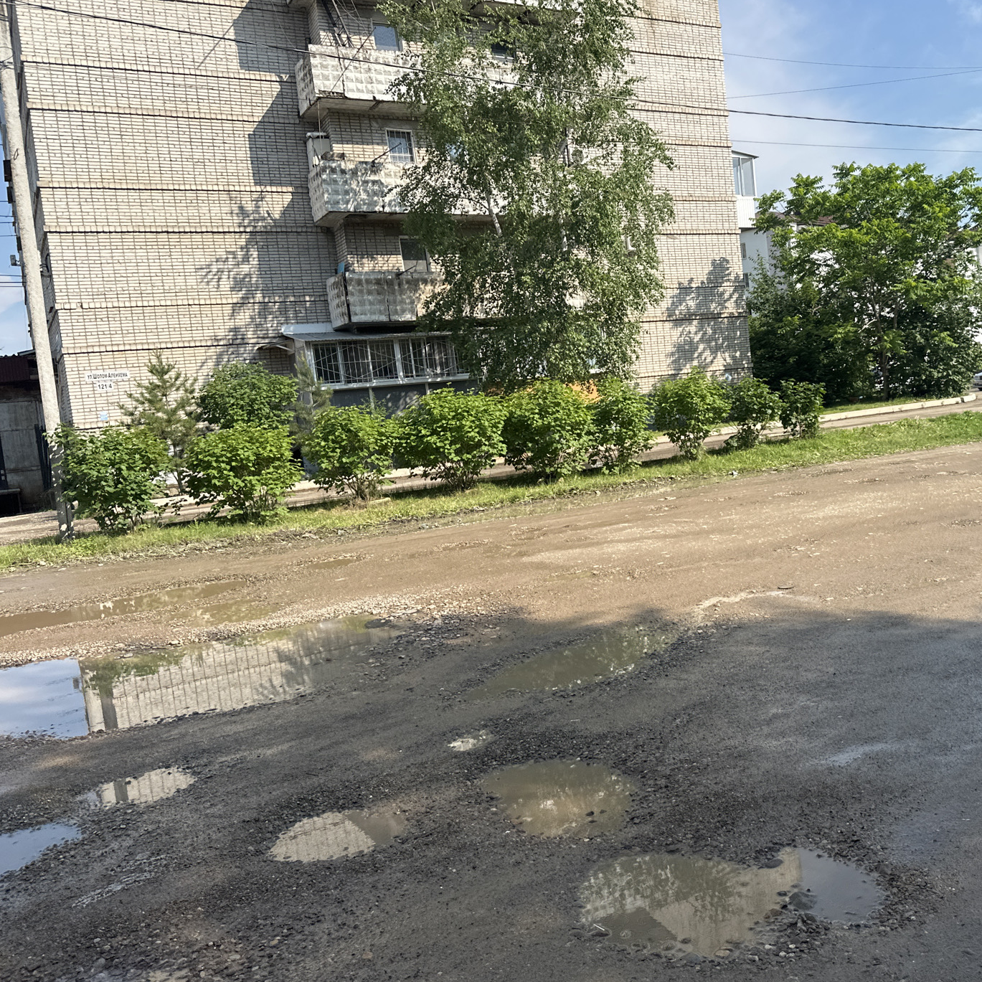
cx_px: 655
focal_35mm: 31
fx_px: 995
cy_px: 466
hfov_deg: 51.6
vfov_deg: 52.5
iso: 80
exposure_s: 1/3058
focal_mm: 6.86
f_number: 1.78
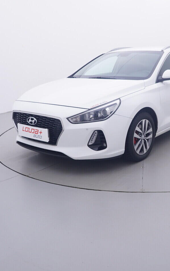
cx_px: 137
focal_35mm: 35
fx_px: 258
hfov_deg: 35.3
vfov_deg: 55.6
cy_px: 134
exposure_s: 1/80
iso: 200
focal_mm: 15
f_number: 5
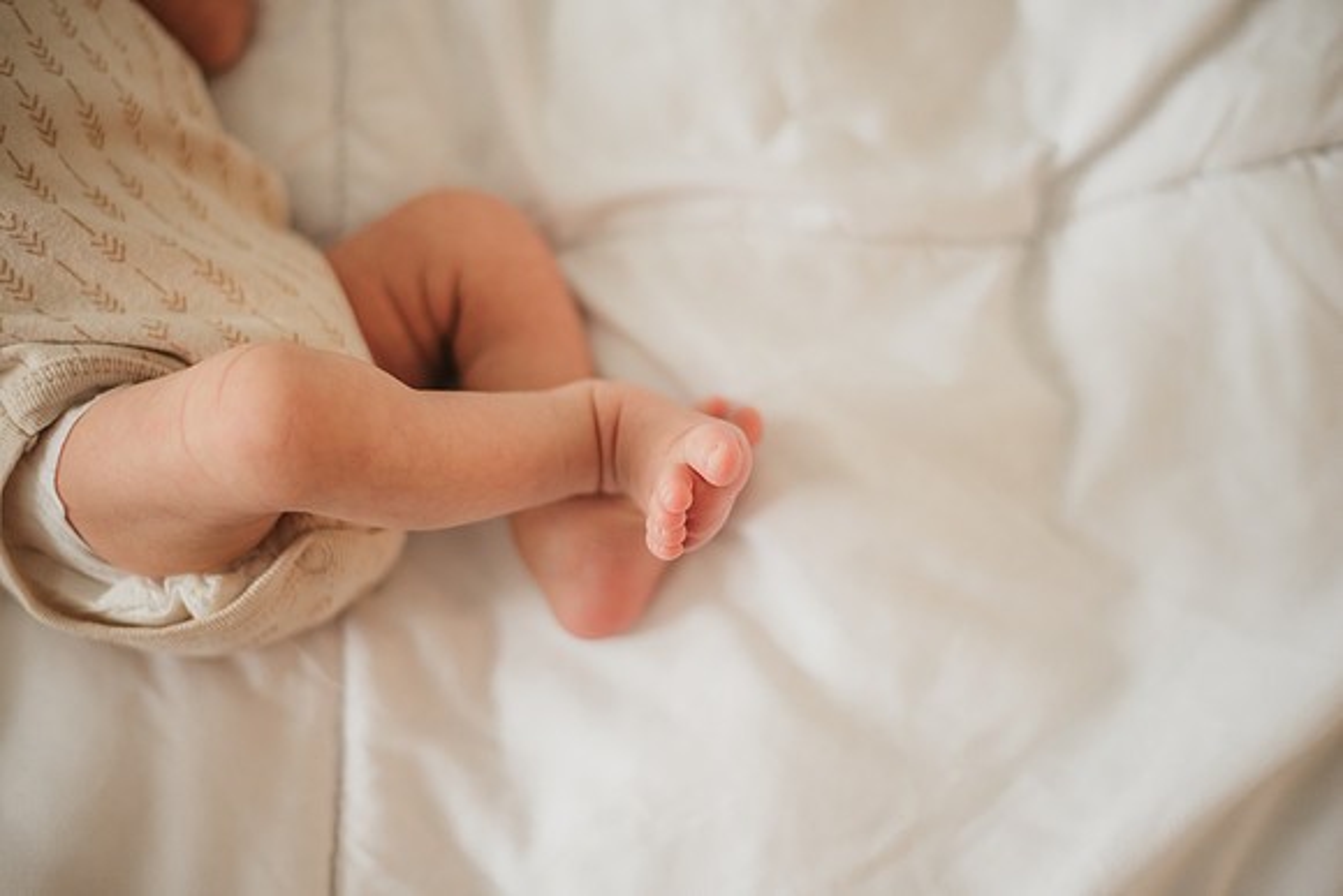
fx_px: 1866
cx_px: 672
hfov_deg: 39.6
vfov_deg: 27.0
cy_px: 448
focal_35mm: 50
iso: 1000
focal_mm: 50
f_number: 1.8
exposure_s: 1/320
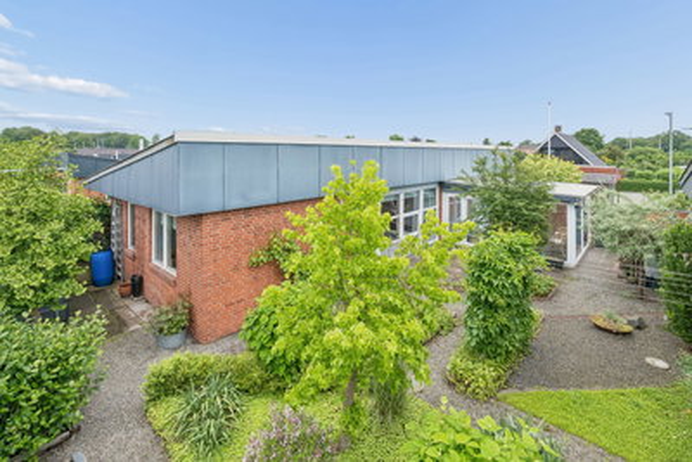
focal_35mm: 16
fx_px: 308
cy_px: 231
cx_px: 346
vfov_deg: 73.8
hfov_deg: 96.7
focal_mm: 16
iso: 1000
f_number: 7.1
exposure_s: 1/1000
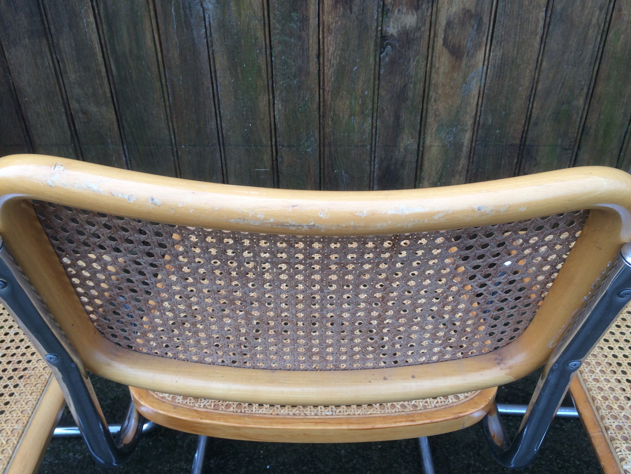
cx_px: 316
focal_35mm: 29
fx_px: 529
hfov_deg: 61.7
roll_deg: -2.2
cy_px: 237
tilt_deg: -34.0
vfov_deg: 48.2
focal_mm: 4.15
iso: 40
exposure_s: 1/100
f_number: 2.2
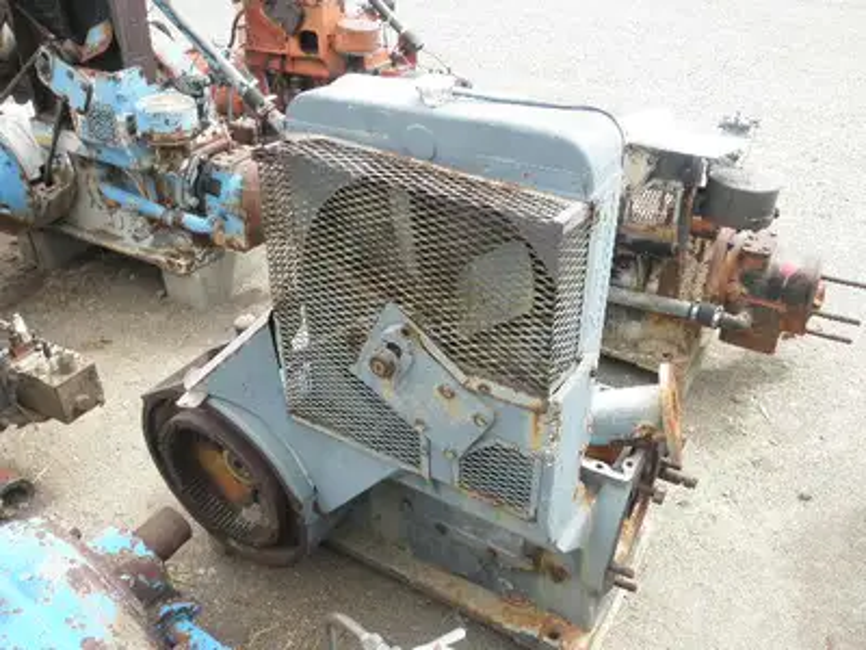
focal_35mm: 28
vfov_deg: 49.7
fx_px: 700
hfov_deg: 63.4
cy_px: 325
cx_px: 433
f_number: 3
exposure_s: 1/200
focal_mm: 5
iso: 64
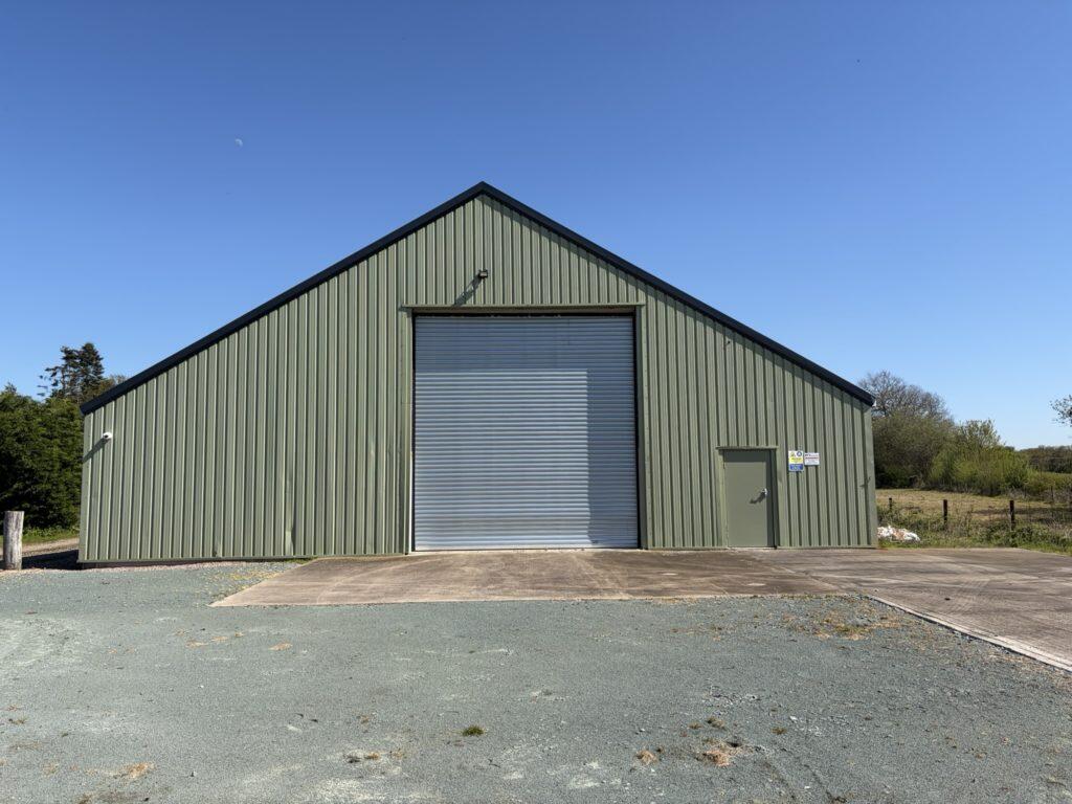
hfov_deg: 67.3
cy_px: 402
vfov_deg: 53.1
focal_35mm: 26
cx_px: 536
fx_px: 805
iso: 64
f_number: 1.6
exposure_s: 1/4950
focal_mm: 5.96
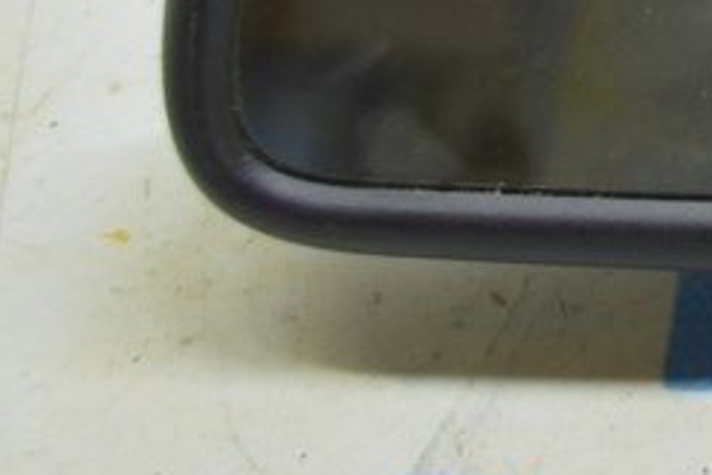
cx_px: 1285
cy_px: -410
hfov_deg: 8.4
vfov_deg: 5.7
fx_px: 4687
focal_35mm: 237
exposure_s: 1/20
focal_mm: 38
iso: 400
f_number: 5.6
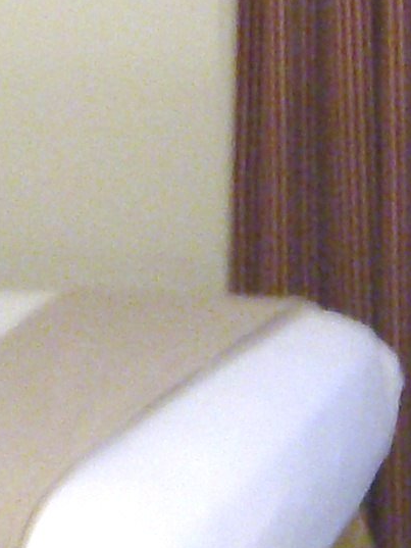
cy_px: 118
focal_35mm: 204
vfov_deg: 9.7
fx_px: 3228
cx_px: 61
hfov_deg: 7.3
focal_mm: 6
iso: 184
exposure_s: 1/64
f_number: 2.8
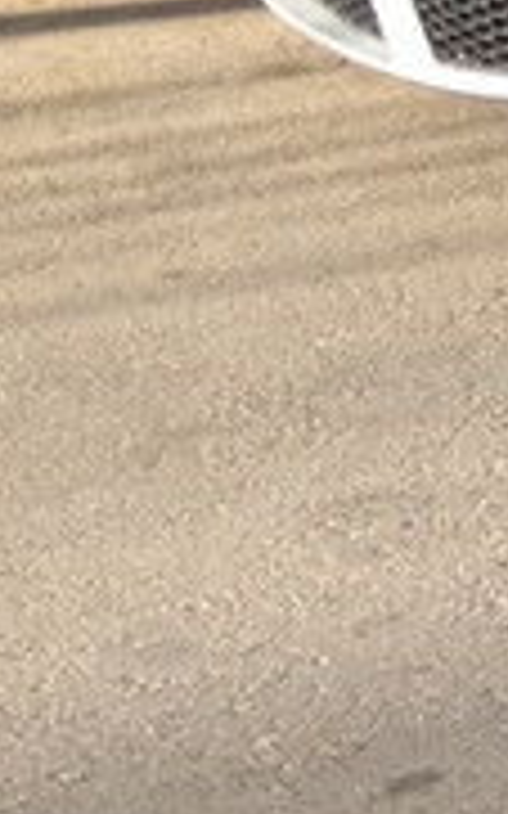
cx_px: 2057
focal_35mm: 206
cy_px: -288
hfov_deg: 5.5
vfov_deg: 10.0
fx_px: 4567
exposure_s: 1/488
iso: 50
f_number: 2.4
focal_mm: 4.13
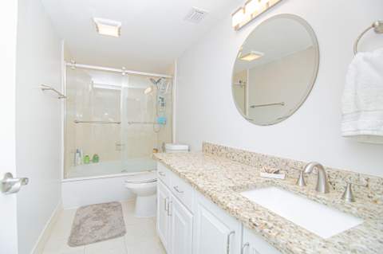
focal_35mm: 16
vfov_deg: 73.6
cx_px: 192
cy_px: 127
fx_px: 170
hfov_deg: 96.8
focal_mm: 11
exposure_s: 1/60
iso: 100
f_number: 4.5
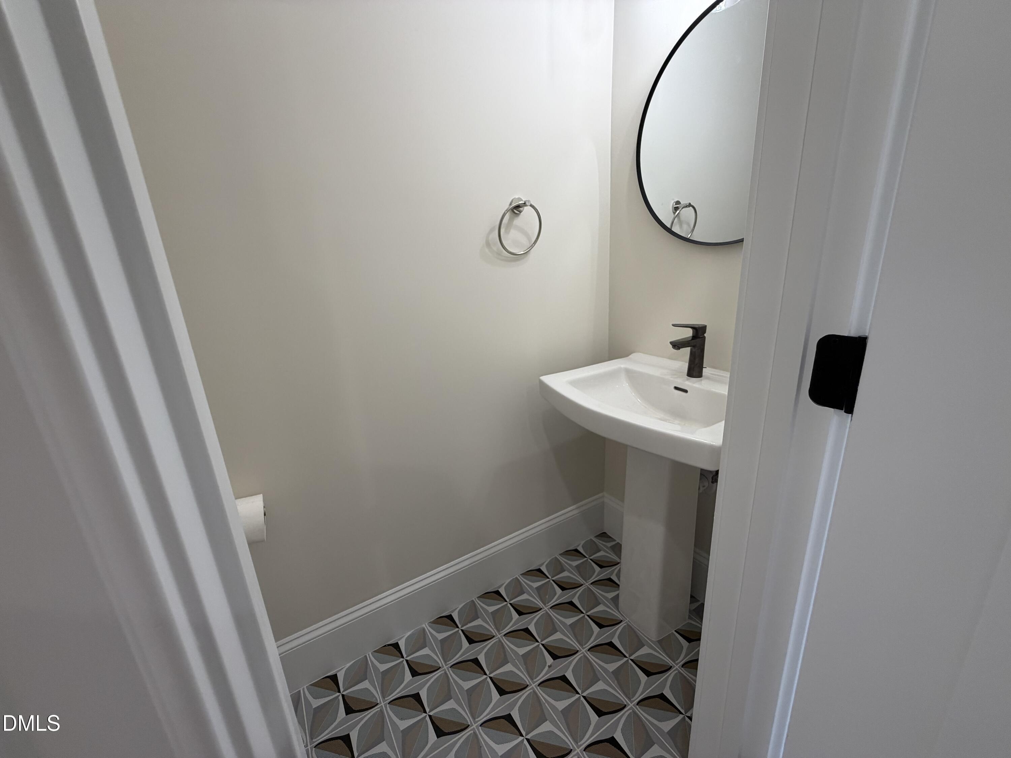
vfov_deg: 85.7
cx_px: 506
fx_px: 409
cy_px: 379
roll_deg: +3.1
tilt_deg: -16.4
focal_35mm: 14
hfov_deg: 102.1
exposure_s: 1/120
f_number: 2.2
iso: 160
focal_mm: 2.22
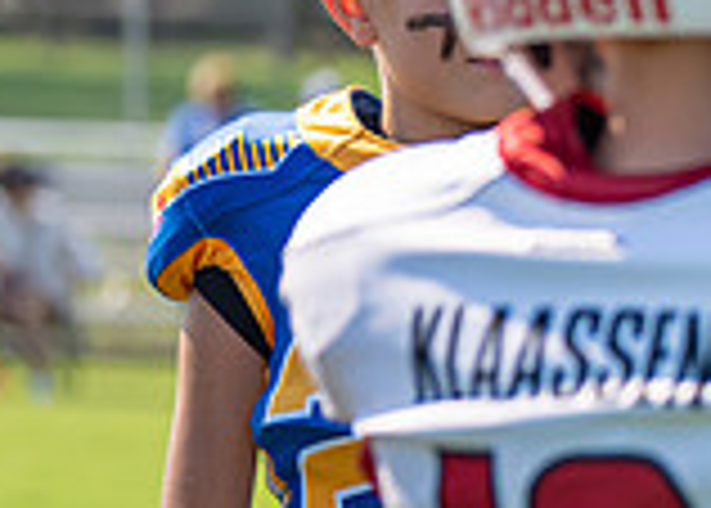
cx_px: 1481
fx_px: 7778
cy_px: 454
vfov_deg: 3.7
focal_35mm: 385
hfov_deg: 5.1
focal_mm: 86
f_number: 2.8
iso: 160
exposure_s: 1/2500
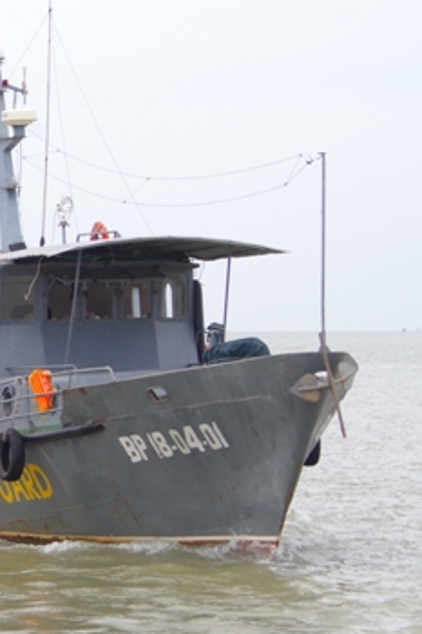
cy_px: 354
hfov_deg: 5.8
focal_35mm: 233
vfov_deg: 8.8
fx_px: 4101
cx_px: -268
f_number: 9
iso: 400
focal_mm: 68
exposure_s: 1/400
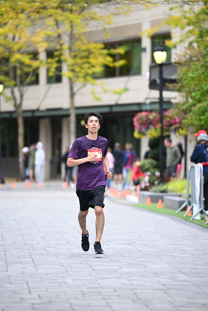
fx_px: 1732
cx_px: 104
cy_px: 156
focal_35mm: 200
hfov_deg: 6.9
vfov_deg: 10.3
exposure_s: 1/2000
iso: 1000
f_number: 2.8
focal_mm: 200
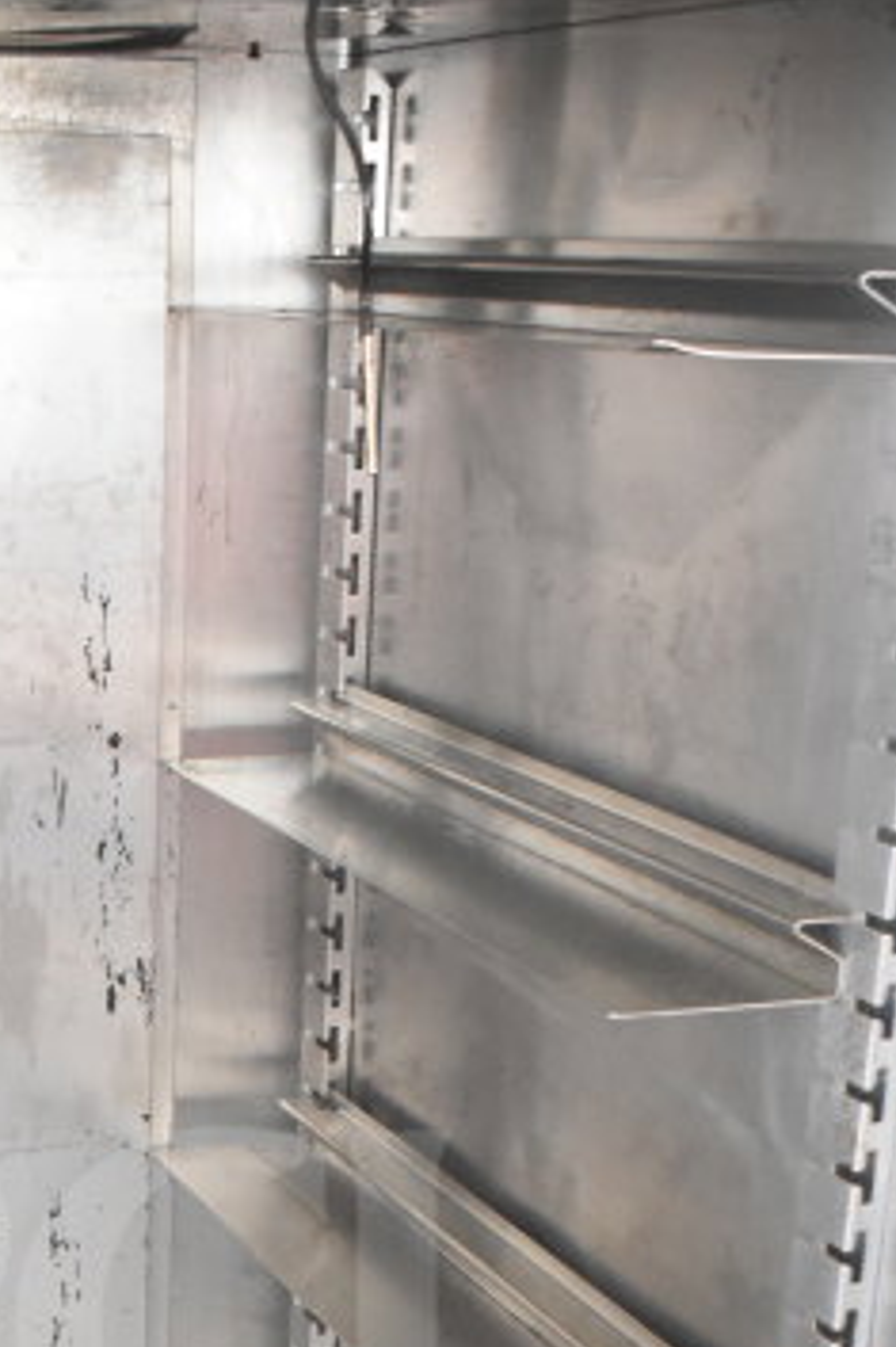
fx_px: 2616
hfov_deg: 19.1
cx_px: 107
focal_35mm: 70
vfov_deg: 26.8
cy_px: 1433
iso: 2200
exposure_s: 1/30
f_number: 3.5
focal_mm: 18
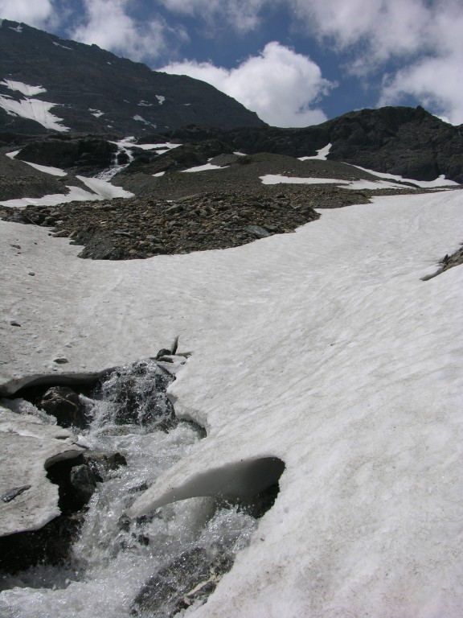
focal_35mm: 35
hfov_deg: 40.7
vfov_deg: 52.6
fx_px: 624
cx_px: 232
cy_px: 309
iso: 50
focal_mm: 8.9
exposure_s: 1/448
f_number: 8
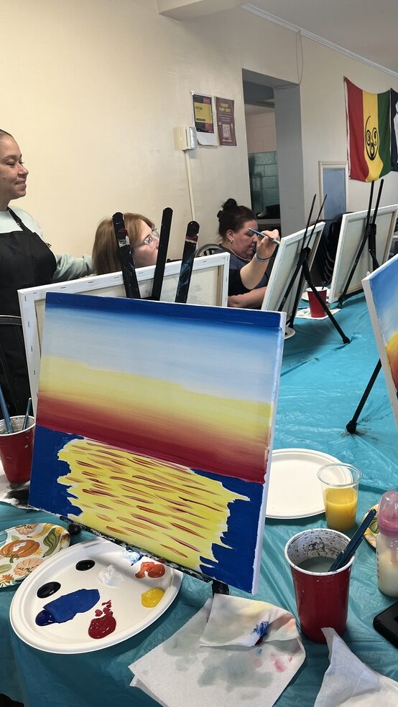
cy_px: 352
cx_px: 266
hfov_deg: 39.7
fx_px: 544
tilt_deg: -16.6
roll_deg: +4.4
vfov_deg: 66.1
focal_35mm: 29
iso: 100
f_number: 1.6
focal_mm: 5.1
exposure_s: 1/120
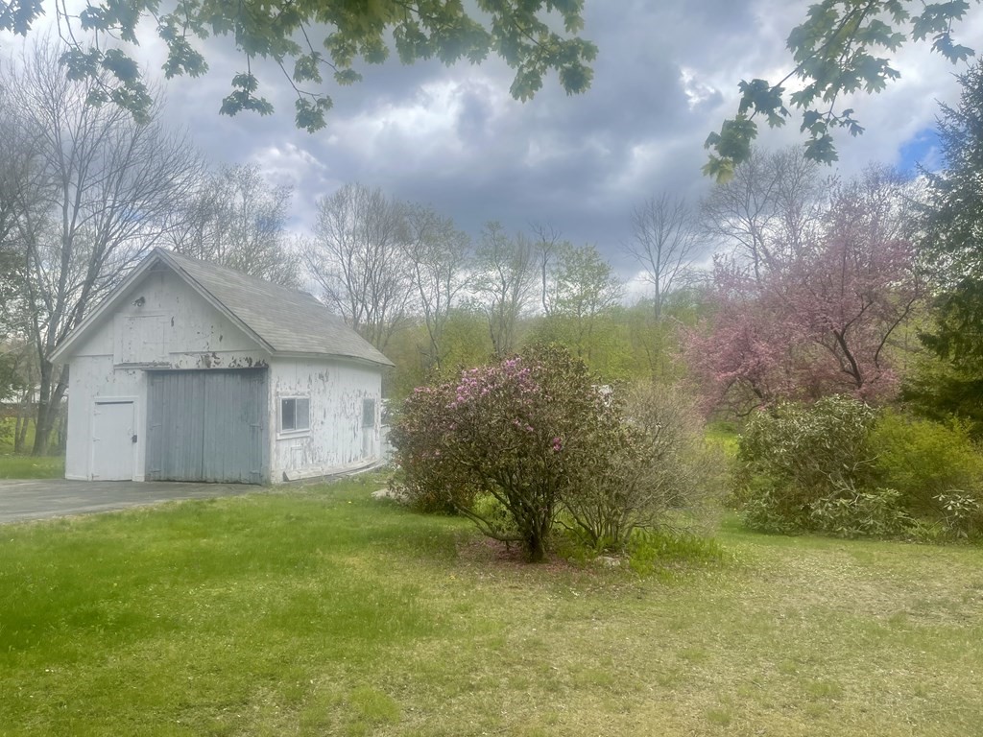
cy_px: 368
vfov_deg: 53.1
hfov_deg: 67.3
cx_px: 492
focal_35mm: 26
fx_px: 738
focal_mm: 5.1
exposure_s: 1/2387
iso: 32
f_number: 1.6
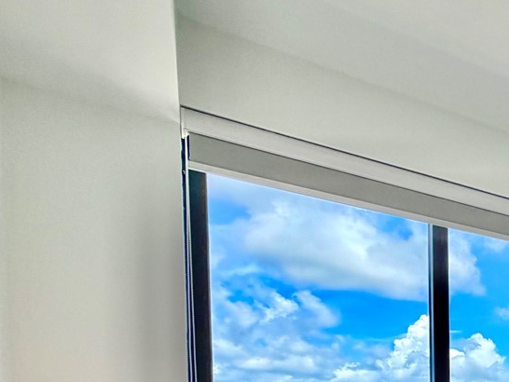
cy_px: 471
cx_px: 743
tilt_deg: -2.8
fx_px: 603
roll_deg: +0.3
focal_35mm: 41
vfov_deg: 29.6
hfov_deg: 29.7
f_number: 2.2
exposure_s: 1/139
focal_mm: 2.22
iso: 64
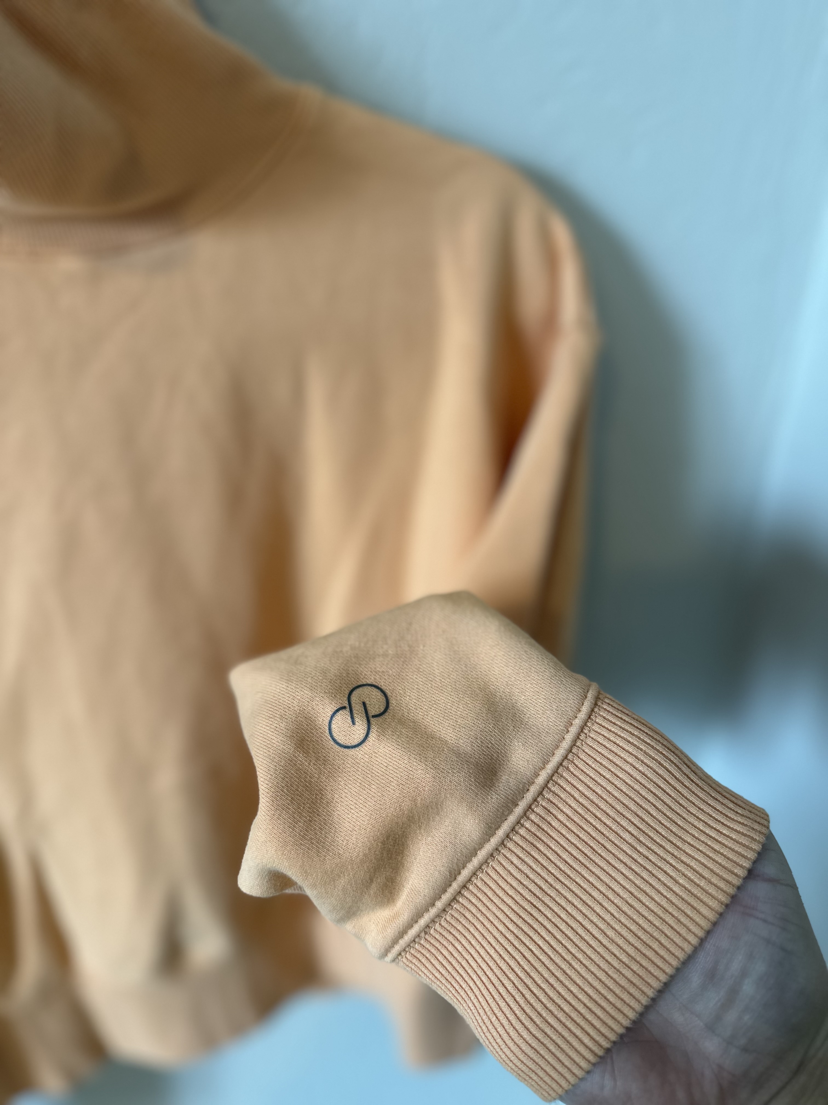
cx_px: 414
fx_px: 765
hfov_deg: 56.8
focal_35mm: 24
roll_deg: -2.2
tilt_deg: -24.6
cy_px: 552
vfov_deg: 71.6
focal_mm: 6.86
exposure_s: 1/120
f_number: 1.78
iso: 160
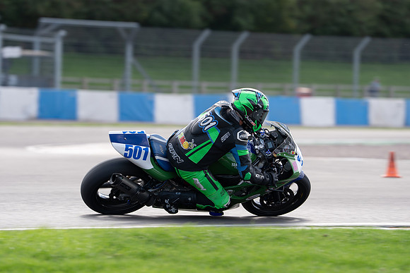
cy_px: 136
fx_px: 3759
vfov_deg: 4.2
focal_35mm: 330
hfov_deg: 6.2
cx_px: 205
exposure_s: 1/500
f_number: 5.6
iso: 320
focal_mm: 330
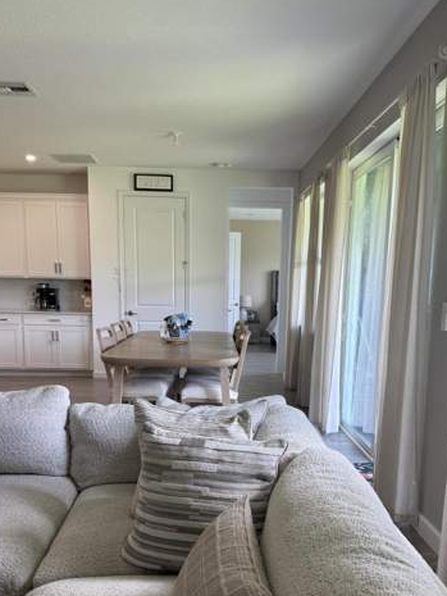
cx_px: 229
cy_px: 382
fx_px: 568
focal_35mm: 33
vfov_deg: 54.5
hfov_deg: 43.0
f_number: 1.78
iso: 100
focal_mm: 6.76
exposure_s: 1/121
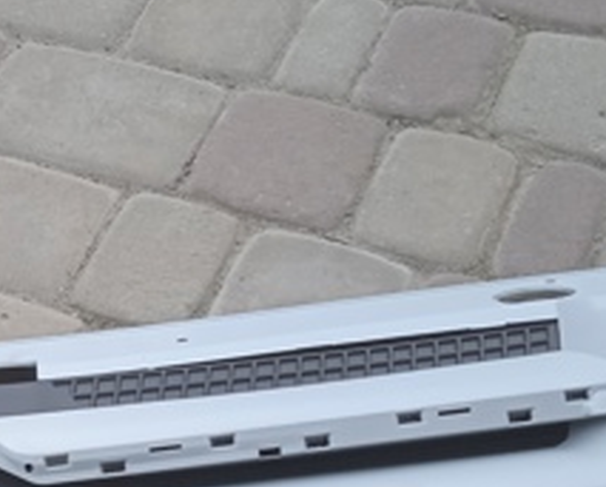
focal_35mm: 82
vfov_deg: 18.4
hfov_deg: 22.1
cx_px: -37
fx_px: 1473
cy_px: 461
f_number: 2.2
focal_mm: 3.43
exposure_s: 1/112
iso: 112
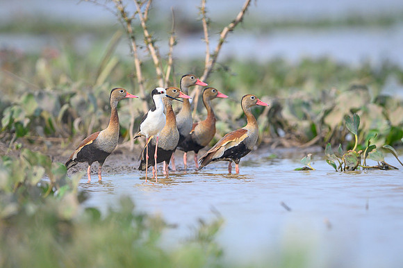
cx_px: 190
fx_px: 9833
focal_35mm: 879
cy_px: 107
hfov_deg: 2.3
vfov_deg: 1.6
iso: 400
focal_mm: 500
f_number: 4
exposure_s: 1/3200
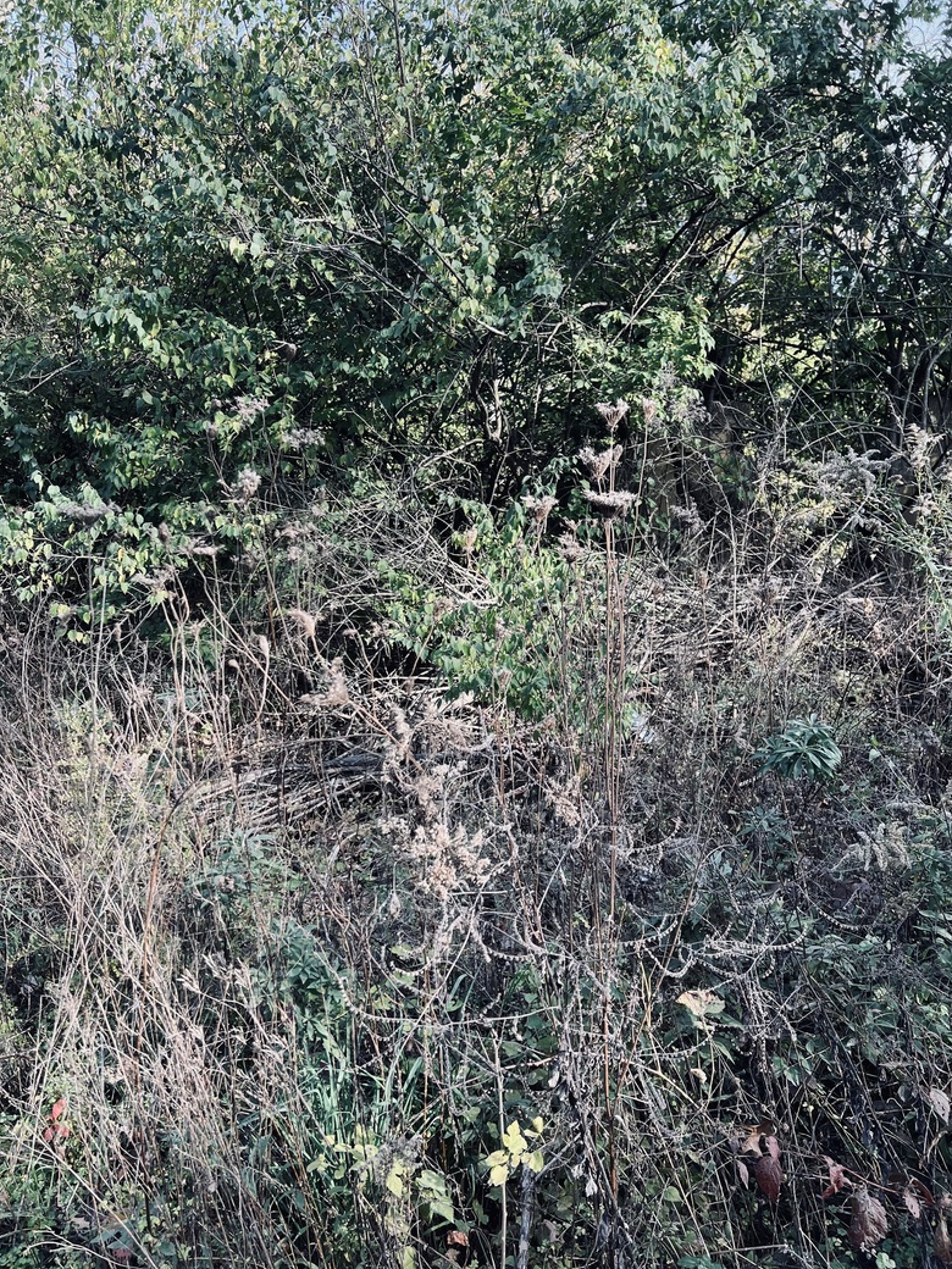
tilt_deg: -2.8
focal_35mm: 27
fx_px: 990
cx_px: 466
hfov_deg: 51.4
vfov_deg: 65.3
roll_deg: +1.7
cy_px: 616
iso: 50
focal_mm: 5.7
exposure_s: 1/340
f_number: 1.5
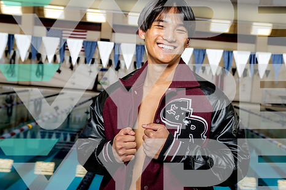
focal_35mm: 50
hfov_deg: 39.6
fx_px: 397
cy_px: 97
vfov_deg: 27.0
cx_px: 153
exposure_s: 1/250
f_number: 5.6
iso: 320
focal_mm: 40
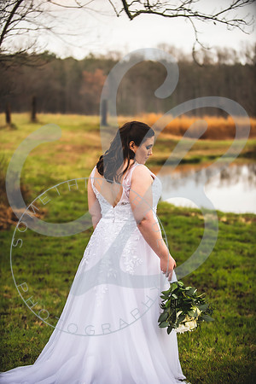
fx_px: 875
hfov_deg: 16.7
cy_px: 192
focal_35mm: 82
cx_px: 128
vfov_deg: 24.8
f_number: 2.8
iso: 320
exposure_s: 1/250
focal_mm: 82
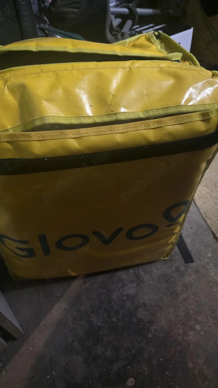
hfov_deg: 44.3
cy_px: 188
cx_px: 94
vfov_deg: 71.9
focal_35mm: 26
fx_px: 267
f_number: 1.7
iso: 1250
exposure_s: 1/24
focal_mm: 6.3
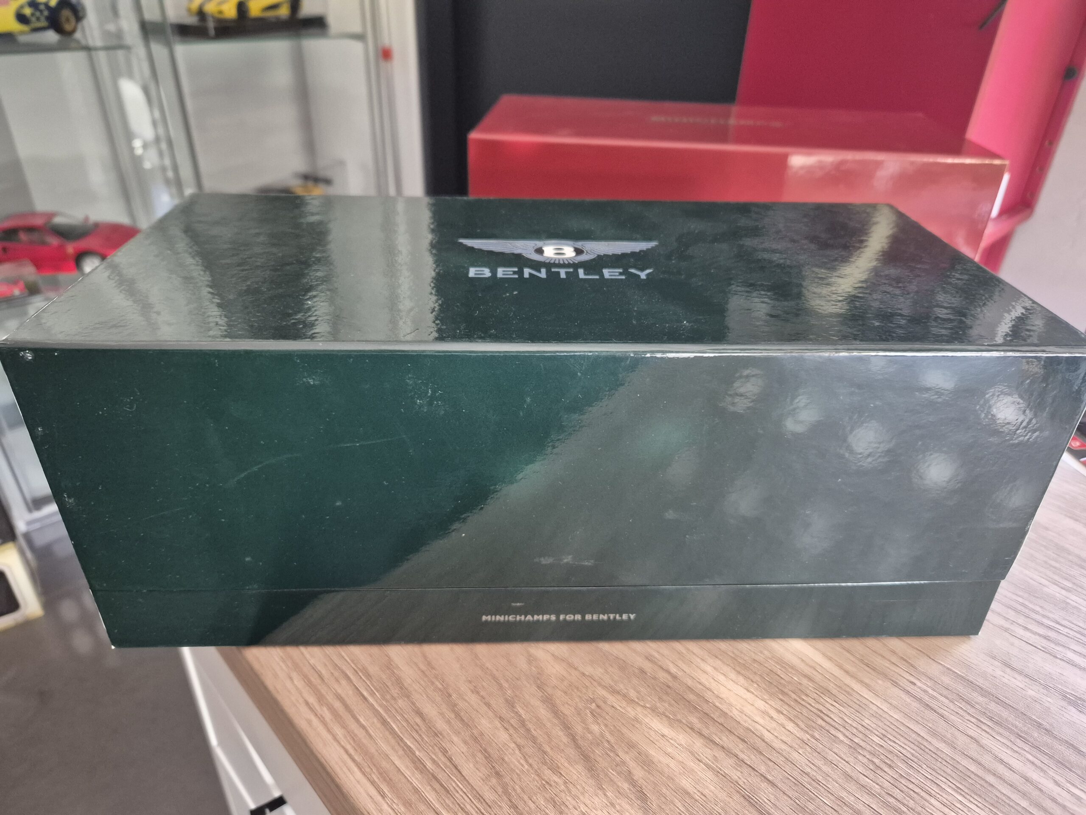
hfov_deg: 73.9
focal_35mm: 23
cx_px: 543
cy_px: 408
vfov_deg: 58.9
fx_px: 722
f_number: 1.8
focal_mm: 5.4
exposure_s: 1/100
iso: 1000
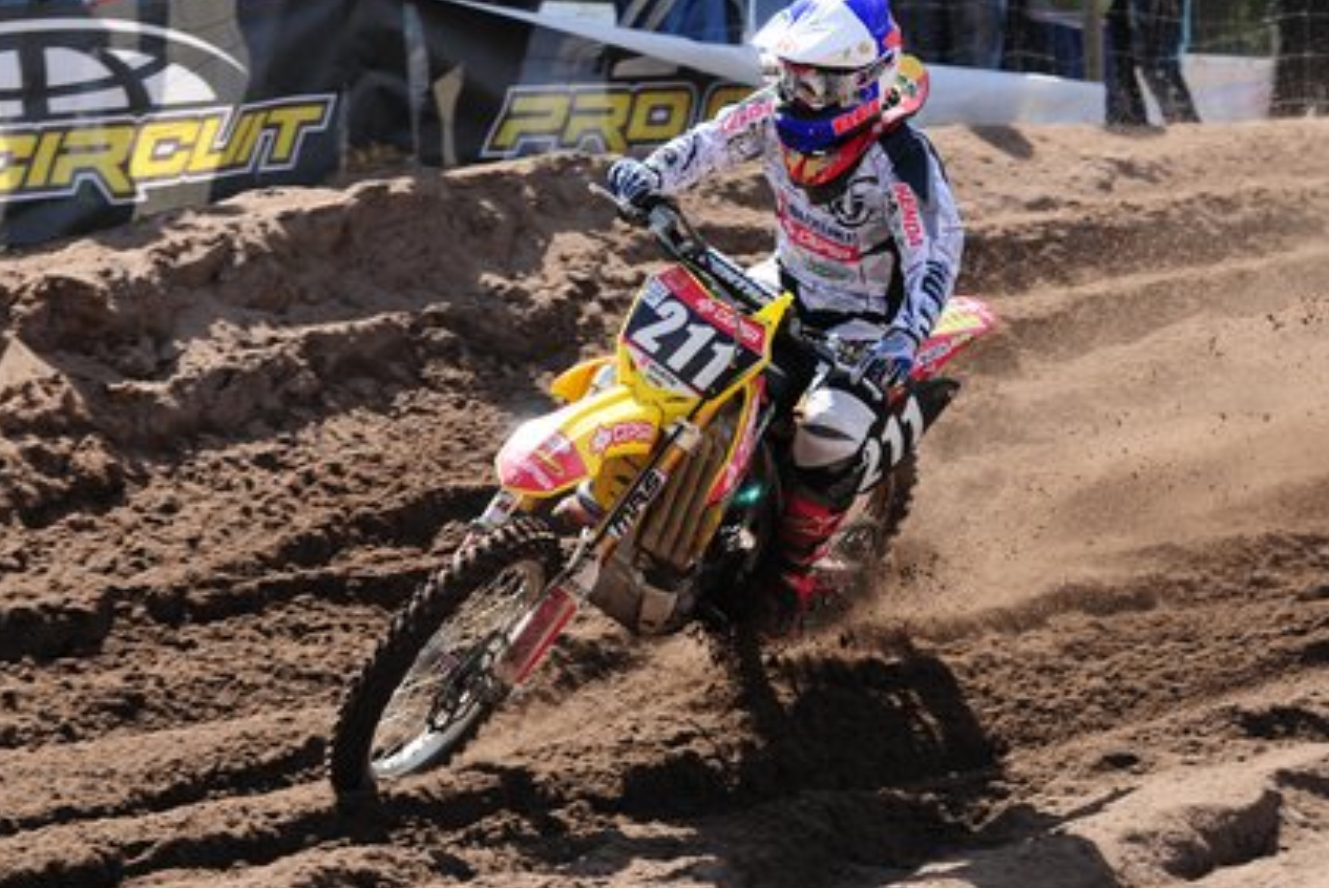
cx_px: 630
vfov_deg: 9.3
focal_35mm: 147
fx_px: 5430
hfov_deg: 14.0
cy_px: 453
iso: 200
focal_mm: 92
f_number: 4
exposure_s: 1/800
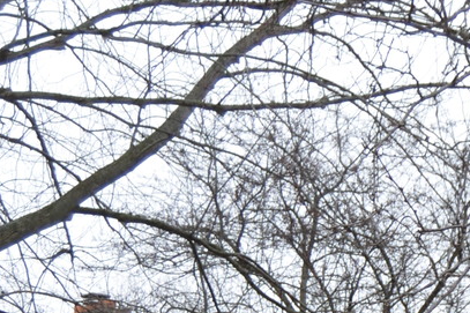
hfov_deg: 13.1
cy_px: 501
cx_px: 419
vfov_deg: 8.5
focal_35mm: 156
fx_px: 2036
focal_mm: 26
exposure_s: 1/80
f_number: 4.5
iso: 400
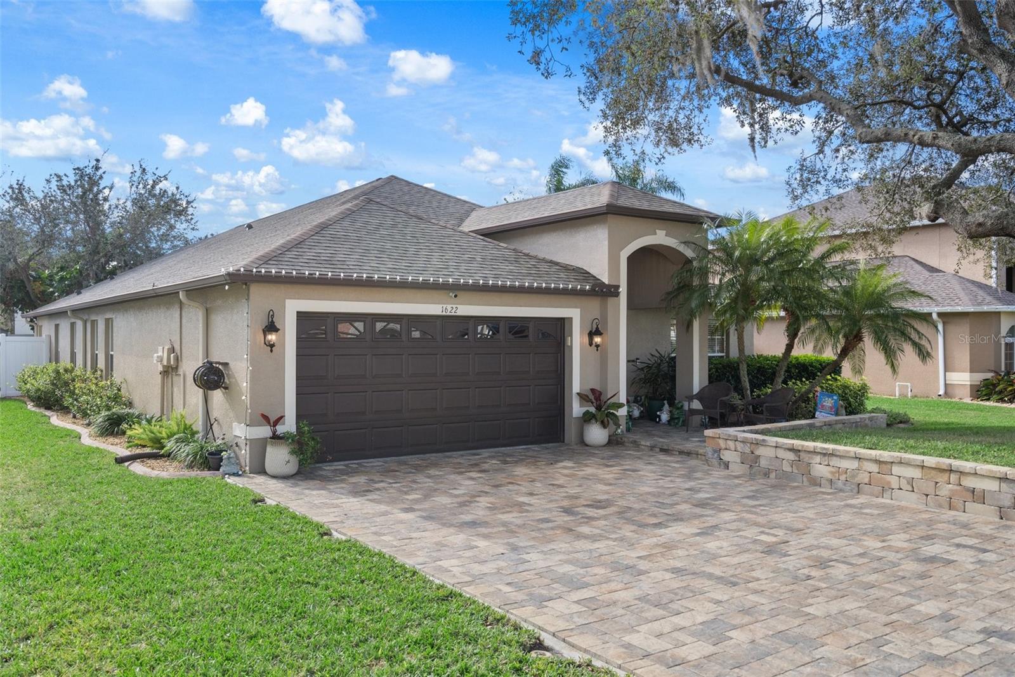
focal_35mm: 29
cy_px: 338
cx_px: 508
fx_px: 817
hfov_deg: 63.7
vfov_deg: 44.9
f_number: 8
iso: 320
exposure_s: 1/25
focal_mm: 29
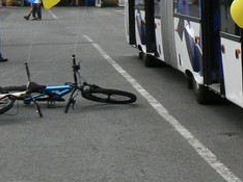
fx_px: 1241
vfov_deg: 8.2
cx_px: 342
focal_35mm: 177
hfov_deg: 10.8
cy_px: -83
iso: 100
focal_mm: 7.6
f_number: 4.5
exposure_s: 1/1000
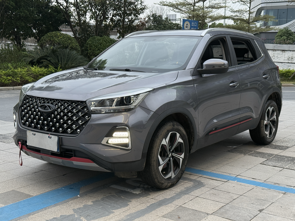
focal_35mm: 48
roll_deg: -1.2
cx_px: 148
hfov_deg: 39.7
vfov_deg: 30.3
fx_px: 409
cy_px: 110
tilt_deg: -8.5
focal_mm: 6.76
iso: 250
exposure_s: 1/43
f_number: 1.78
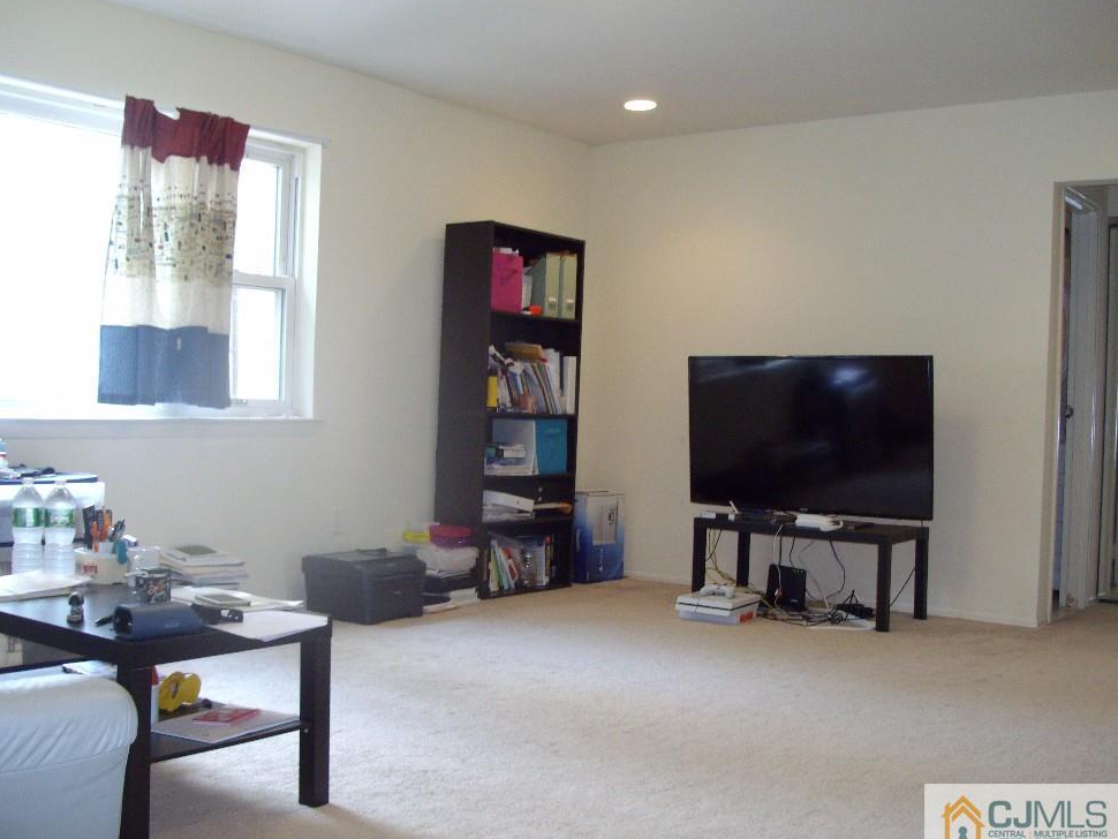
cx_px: 569
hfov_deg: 49.0
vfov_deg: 37.7
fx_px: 1228
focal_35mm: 38
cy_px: 414
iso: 194
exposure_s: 1/50
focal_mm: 6
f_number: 2.7
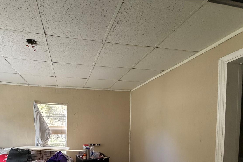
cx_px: 94
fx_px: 142
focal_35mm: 21
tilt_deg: -2.2
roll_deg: -0.7
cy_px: 131
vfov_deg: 55.1
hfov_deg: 80.0
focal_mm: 2.22
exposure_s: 1/60
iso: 320
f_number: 2.2
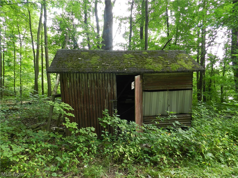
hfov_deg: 73.9
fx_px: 158
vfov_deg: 58.9
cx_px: 119
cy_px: 89
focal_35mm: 23
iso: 160
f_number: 3.4
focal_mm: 4
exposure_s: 1/60
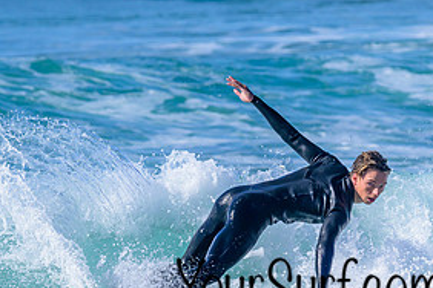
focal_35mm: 986
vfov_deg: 1.4
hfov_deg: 2.1
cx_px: 335
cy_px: 269
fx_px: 11858
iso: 560
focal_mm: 480
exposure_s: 1/2000
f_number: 10
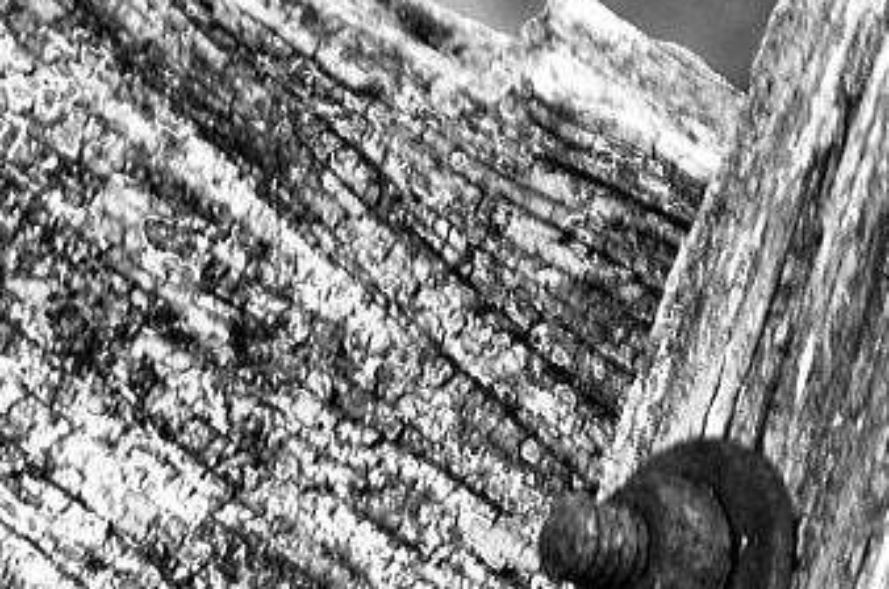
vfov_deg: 2.3
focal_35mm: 604
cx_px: 539
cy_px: 811
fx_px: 14896
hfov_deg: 3.4
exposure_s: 1/8
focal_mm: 85
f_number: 5.6
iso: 100
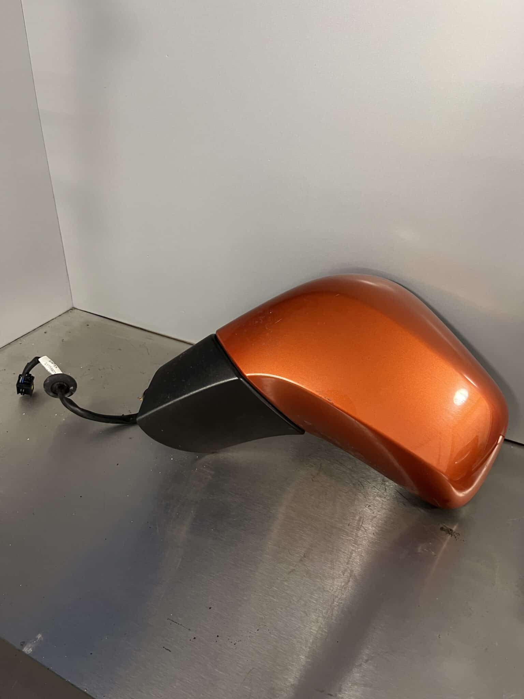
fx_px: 525
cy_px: 350
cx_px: 262
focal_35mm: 26
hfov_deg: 53.1
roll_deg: -0.4
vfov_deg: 67.3
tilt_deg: -31.3
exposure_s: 1/50
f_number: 1.6
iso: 250
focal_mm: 5.1
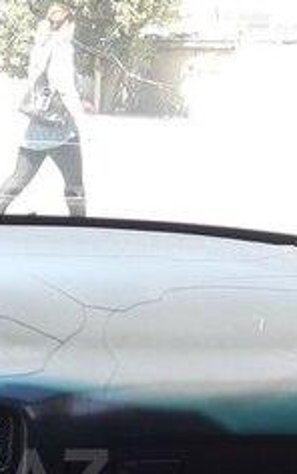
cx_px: -96
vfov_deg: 23.8
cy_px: 479
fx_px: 1072
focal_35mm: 83
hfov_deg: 15.0
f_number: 1.9
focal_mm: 3.7
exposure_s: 1/100
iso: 40
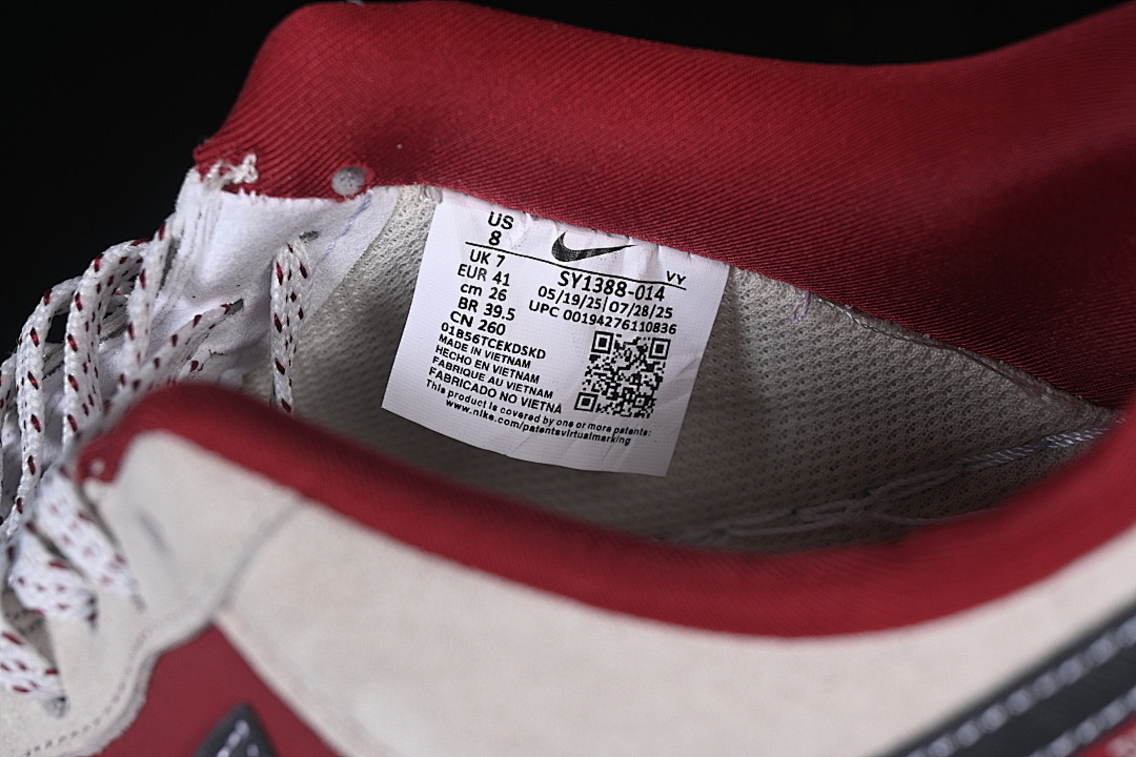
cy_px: 378
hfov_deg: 27.0
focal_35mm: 75
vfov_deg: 18.2
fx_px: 2366
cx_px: 568
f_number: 7.1
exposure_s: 1/80
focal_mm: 50
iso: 160
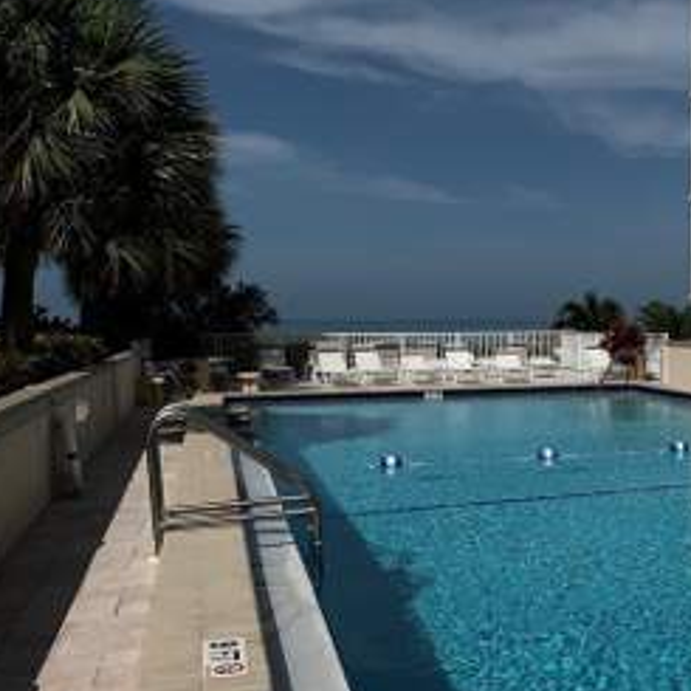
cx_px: 615
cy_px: 417
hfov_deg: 35.5
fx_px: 1016
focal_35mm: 45
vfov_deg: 37.4
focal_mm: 4.25
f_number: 1.8
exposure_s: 1/5405
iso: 32
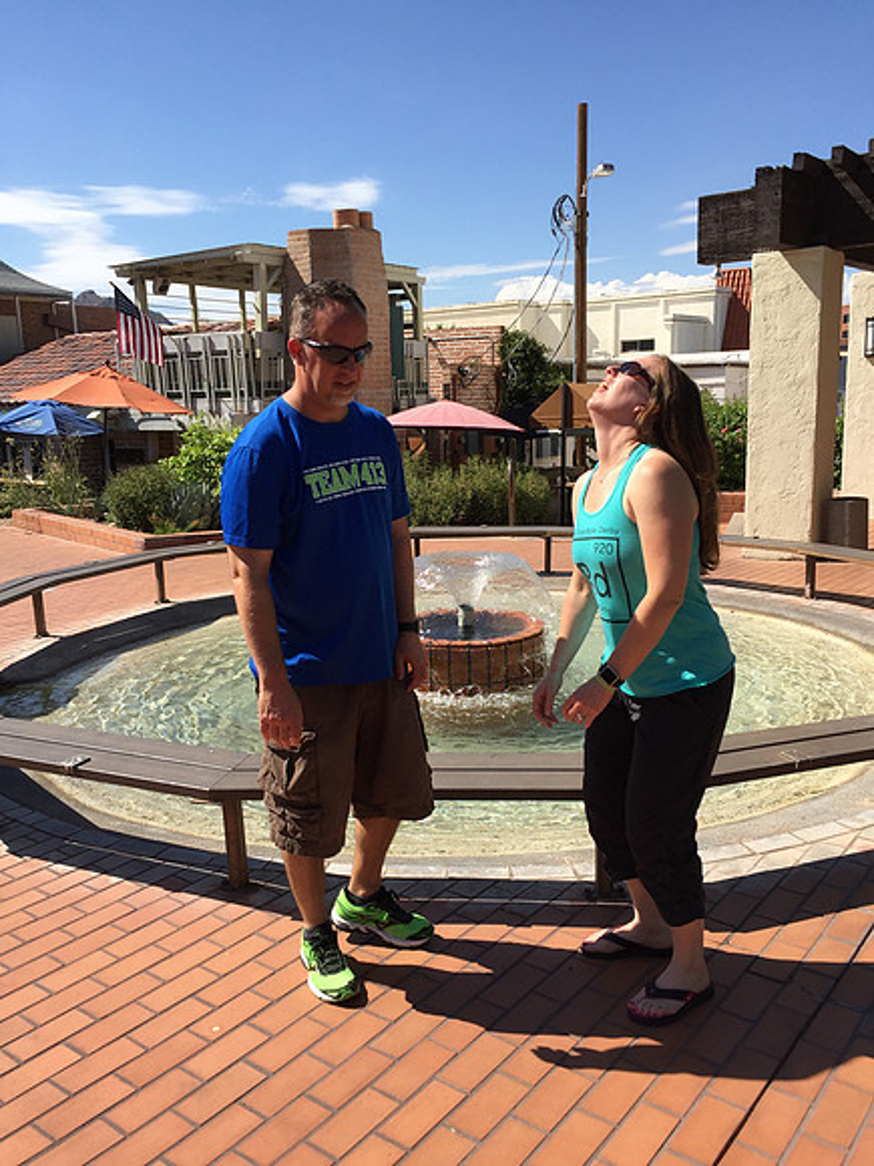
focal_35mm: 29
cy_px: 583
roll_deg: +0.9
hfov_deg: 48.2
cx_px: 437
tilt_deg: -10.0
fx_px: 976
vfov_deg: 61.7
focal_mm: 4.15
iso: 32
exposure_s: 1/1883
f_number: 2.2
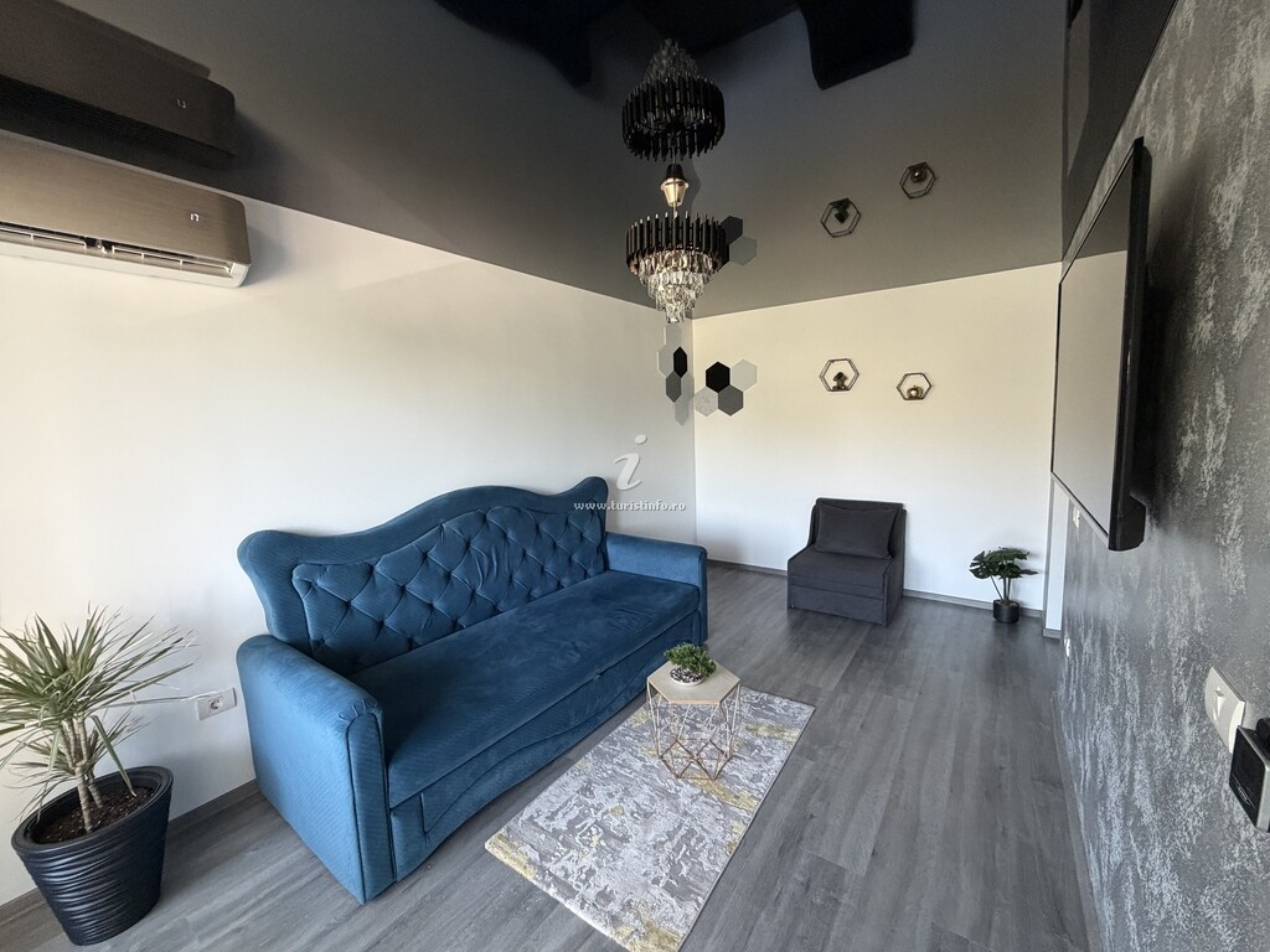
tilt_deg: -5.7
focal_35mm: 14
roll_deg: +1.8
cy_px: 476
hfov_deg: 102.1
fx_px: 514
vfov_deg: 85.7
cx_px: 635
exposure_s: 1/87
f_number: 2.2
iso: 320
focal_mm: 2.22
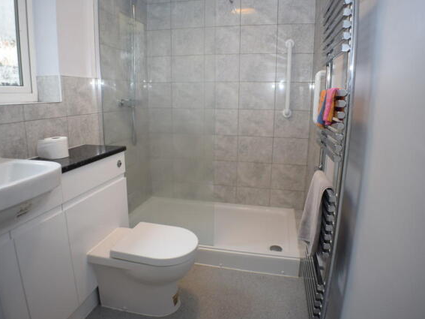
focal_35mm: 30
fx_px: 368
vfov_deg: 46.8
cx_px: 206
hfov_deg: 60.0
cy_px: 158
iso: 400
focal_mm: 18
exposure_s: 1/60
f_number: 4
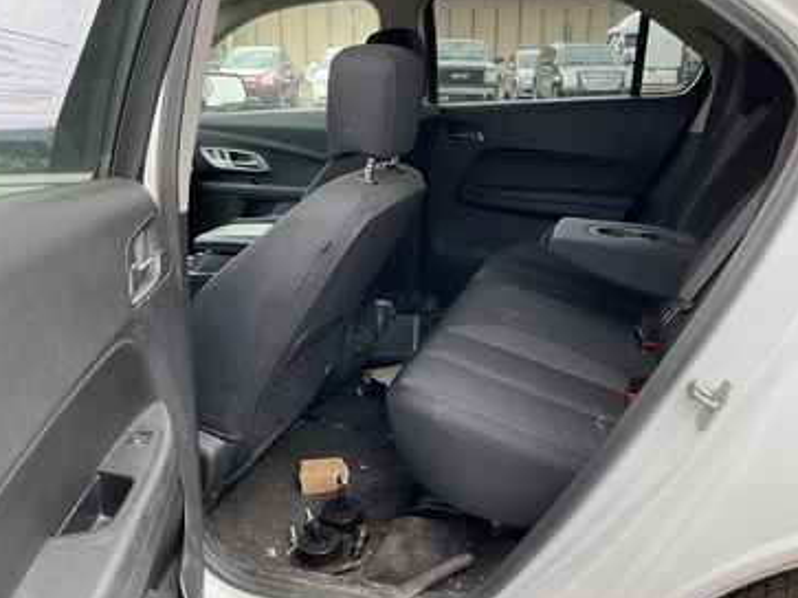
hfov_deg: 56.8
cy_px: 286
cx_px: 413
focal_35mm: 32
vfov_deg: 44.1
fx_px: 737
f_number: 1.8
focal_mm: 3
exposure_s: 1/172
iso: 25
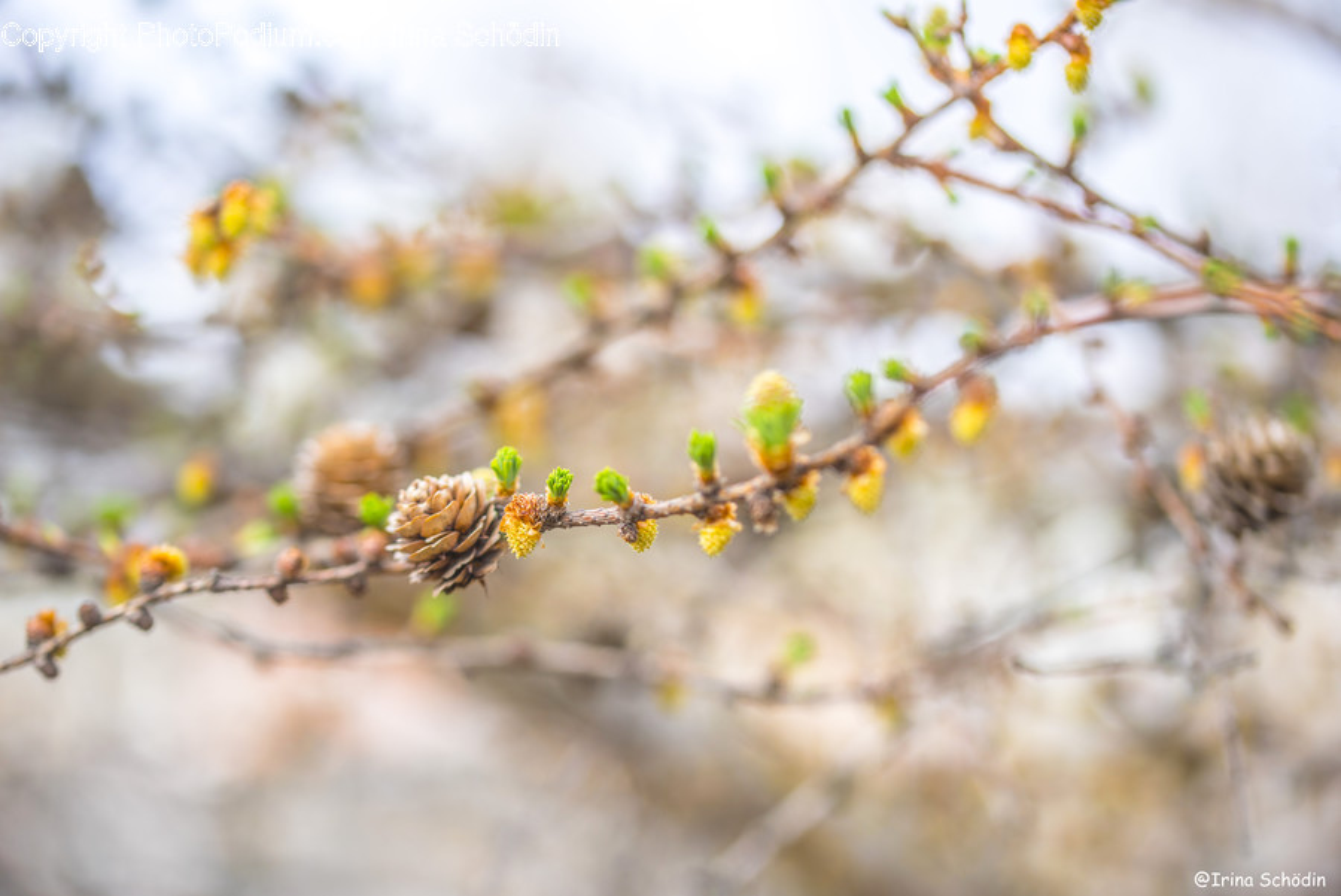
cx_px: 670
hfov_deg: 22.6
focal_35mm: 90
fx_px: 3354
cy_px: 448
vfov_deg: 15.2
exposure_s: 1/800
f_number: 3.3
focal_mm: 90
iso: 100
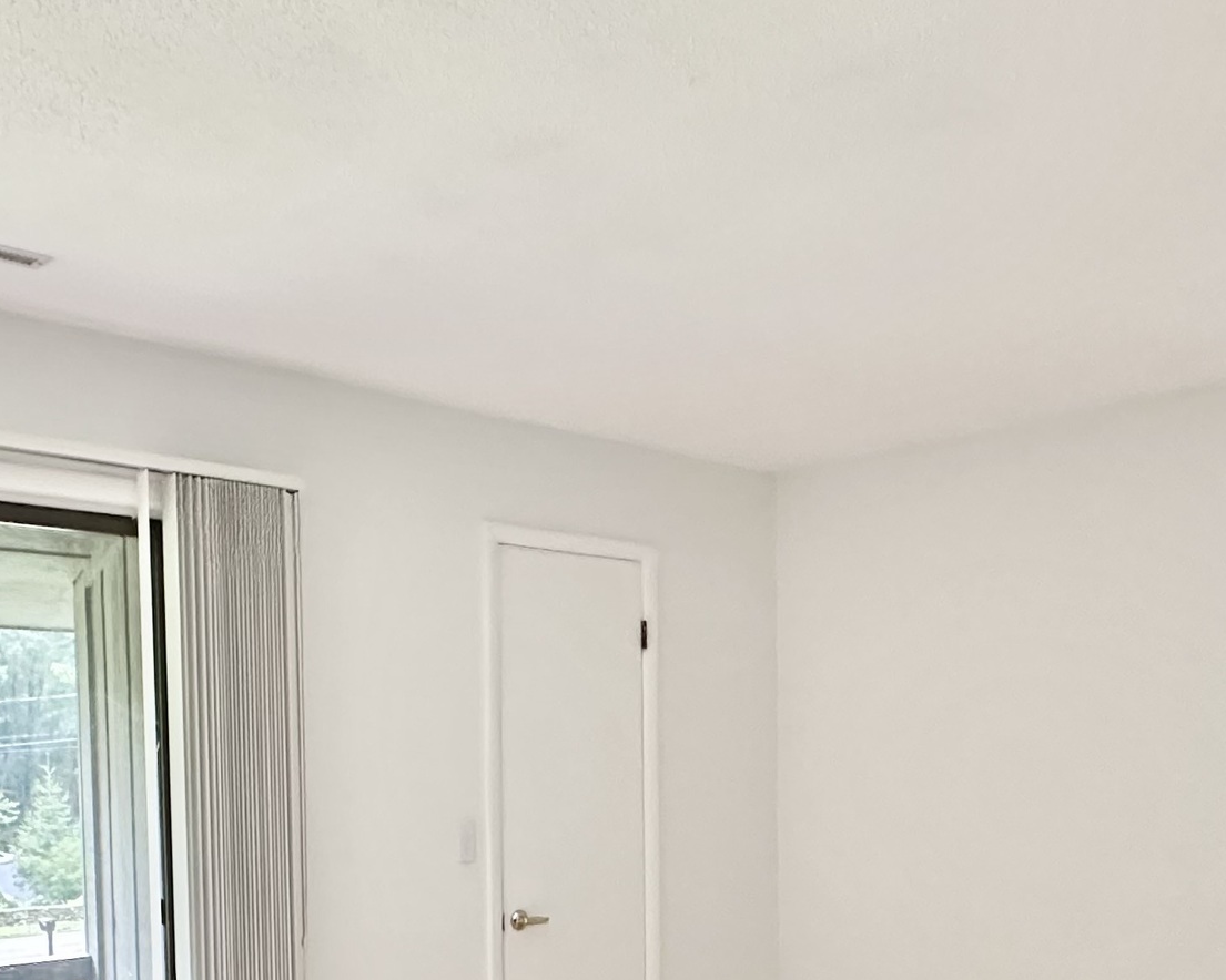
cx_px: 634
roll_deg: +0.3
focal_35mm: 38
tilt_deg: -2.9
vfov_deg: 37.3
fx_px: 1379
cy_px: 831
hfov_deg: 47.9
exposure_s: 1/60
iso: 1000
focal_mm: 2.22
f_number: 2.2
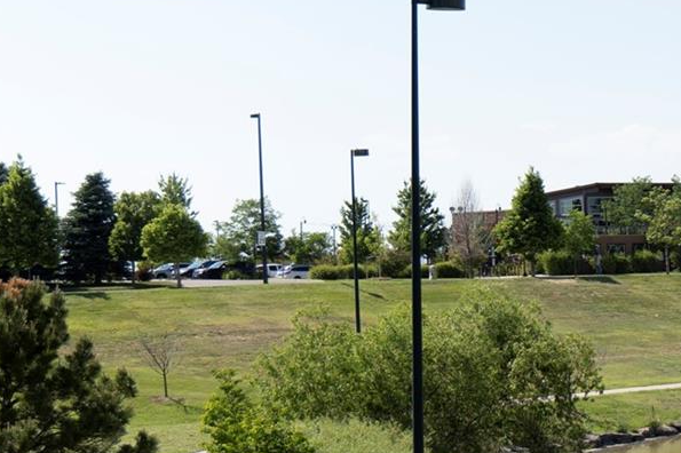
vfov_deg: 12.1
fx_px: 2136
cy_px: 249
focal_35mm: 113
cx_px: 826
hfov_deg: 17.3
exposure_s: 1/3200
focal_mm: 28
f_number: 2.8
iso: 125
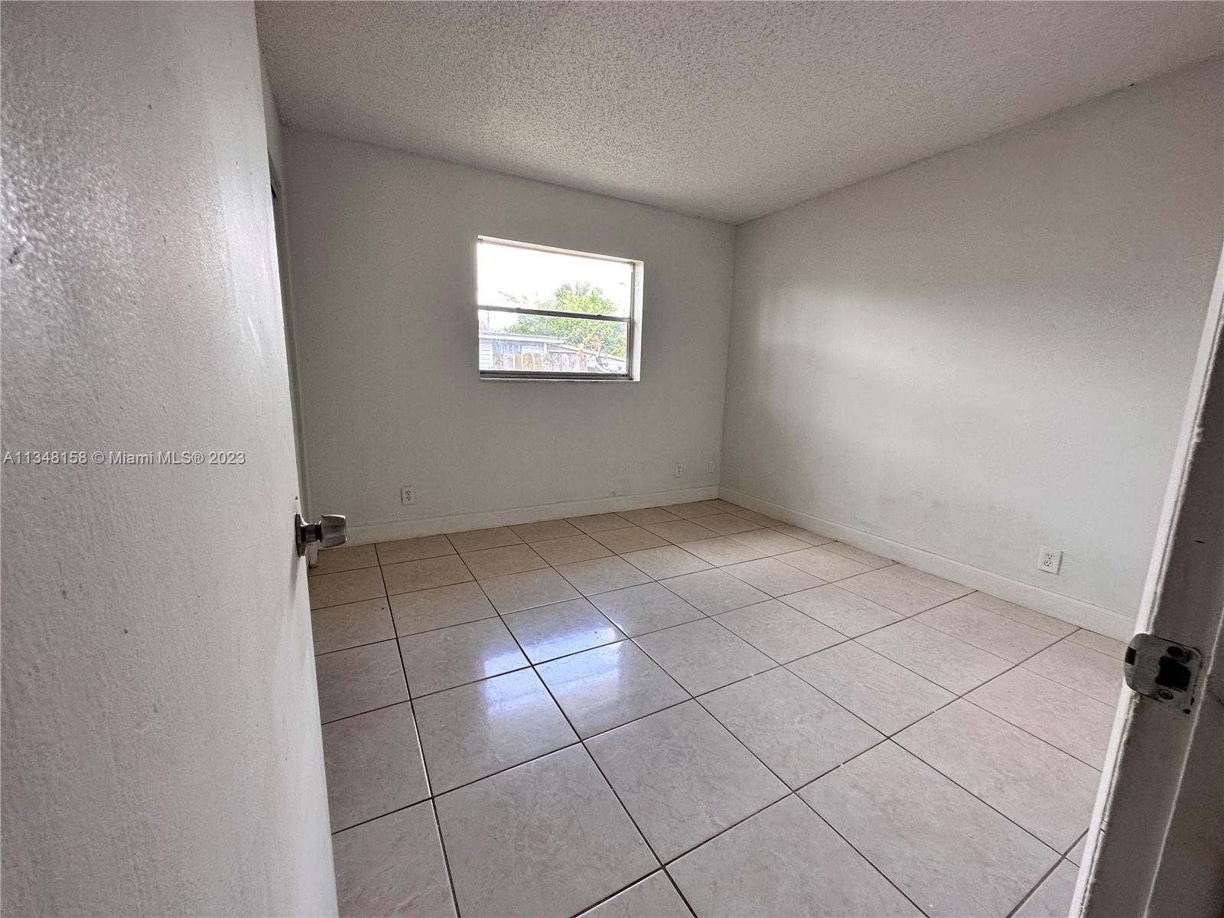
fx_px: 495
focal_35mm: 14
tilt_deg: -10.7
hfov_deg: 102.1
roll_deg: -1.6
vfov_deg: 85.7
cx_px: 612
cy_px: 459
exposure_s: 1/120
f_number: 2.2
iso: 125
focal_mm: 2.22
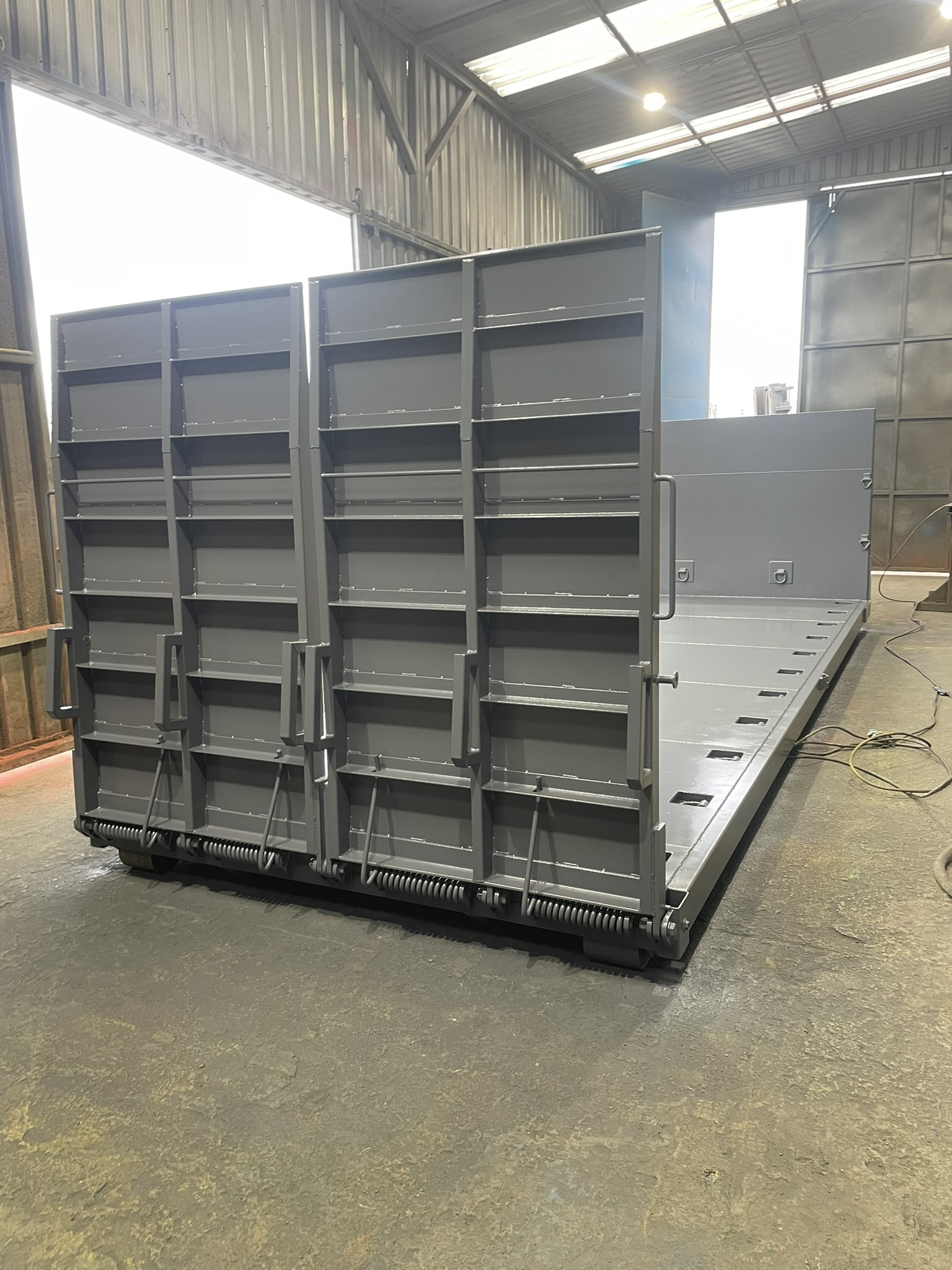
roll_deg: +0.5
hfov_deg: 53.1
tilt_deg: -9.3
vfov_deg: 67.3
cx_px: 476
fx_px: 953
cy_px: 635
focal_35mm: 26
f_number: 1.6
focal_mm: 4.2
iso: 80
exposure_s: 1/50
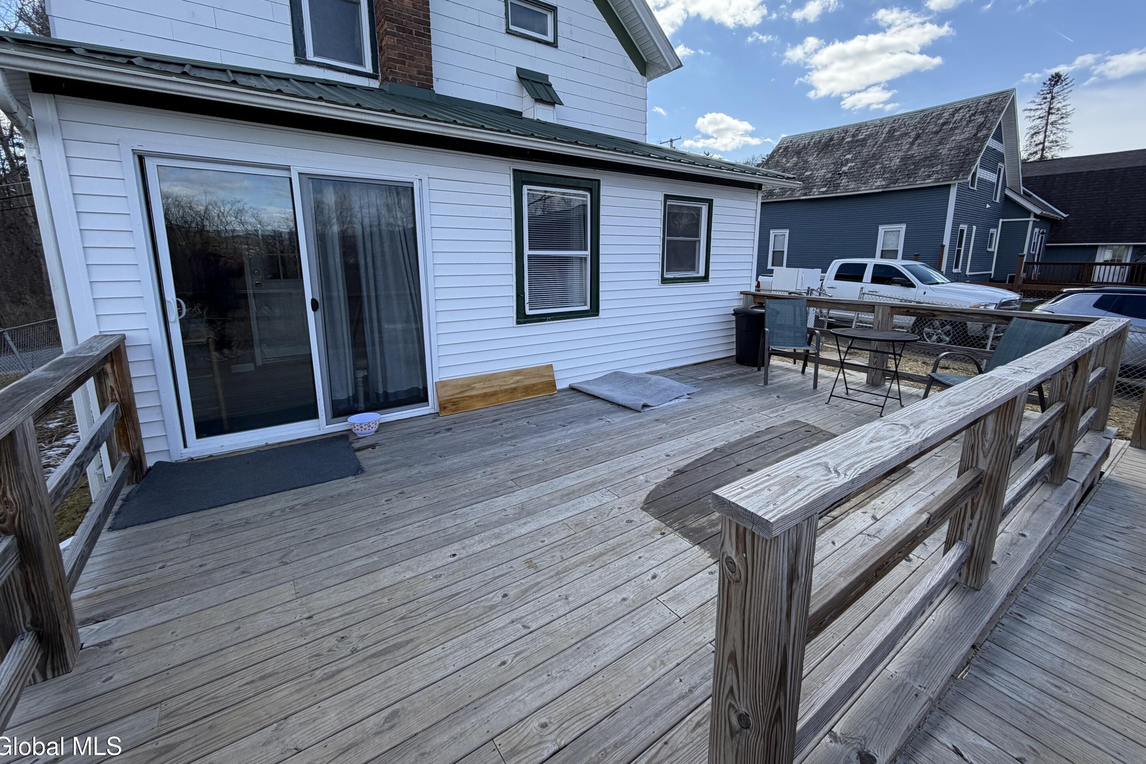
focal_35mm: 15
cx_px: 581
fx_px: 477
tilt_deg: -10.9
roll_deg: -0.2
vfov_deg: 77.1
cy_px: 344
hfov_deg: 100.4
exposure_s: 1/694
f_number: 2.2
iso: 40
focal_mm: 2.22
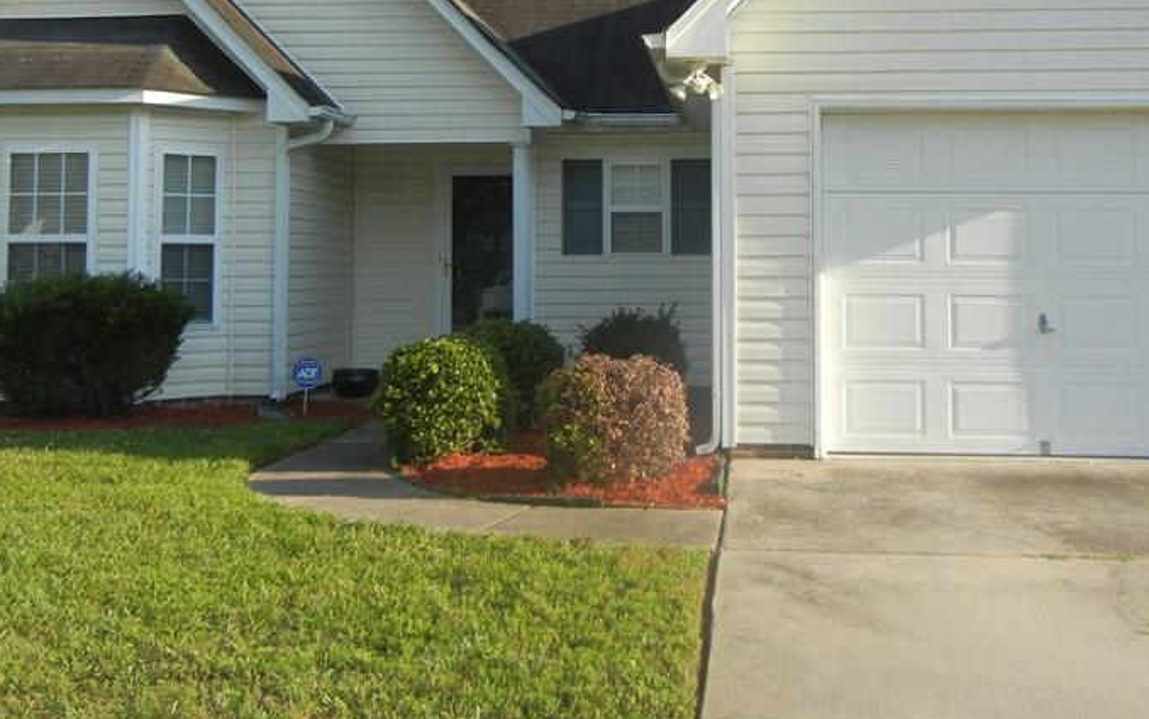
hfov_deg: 41.8
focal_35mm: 48
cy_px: 144
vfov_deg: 26.4
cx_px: 629
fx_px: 1503
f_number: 3.5
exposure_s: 1/668
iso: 160
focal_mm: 5.4
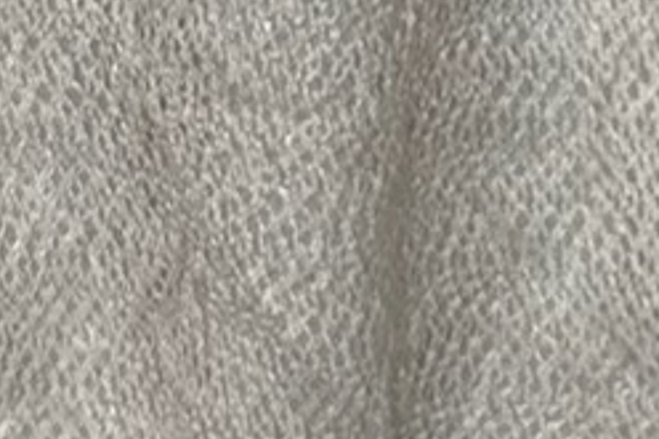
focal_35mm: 206
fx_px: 3768
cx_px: -114
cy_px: -1493
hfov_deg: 9.9
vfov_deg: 5.5
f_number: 1.78
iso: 50
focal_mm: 6.76
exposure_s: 1/79
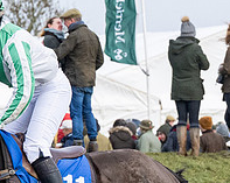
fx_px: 4343
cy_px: 219
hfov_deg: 3.0
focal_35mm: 639
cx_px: 31
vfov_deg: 2.4
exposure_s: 1/2000
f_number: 5
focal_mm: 90
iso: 800
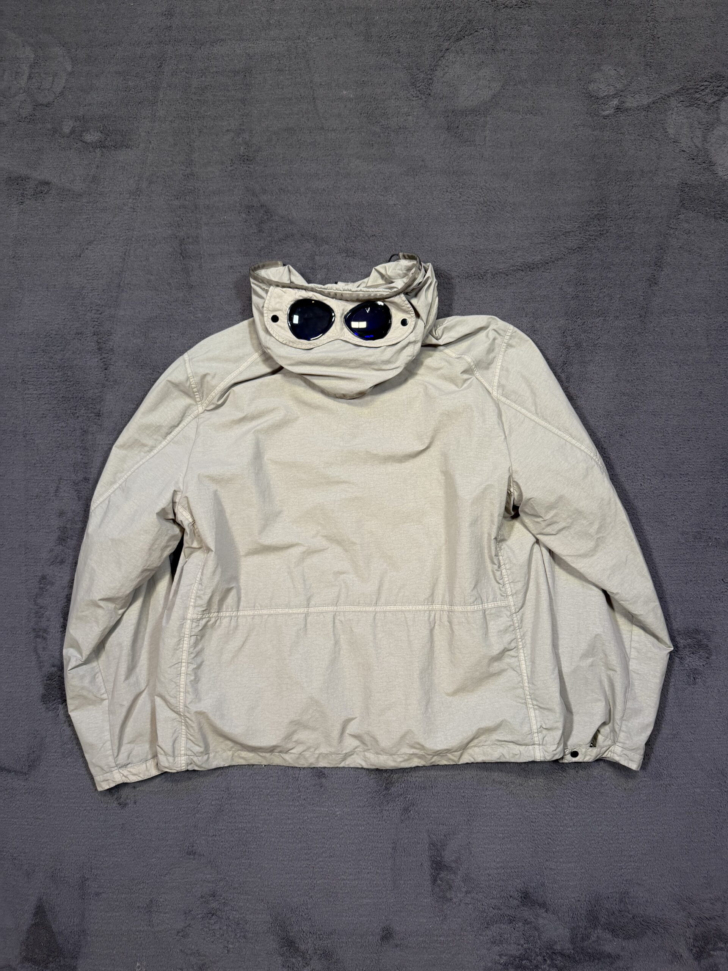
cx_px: 364
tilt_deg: -84.4
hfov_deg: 56.8
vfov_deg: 71.6
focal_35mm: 24
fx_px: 673
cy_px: 486
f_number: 1.78
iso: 125
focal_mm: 6.76
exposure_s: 1/84
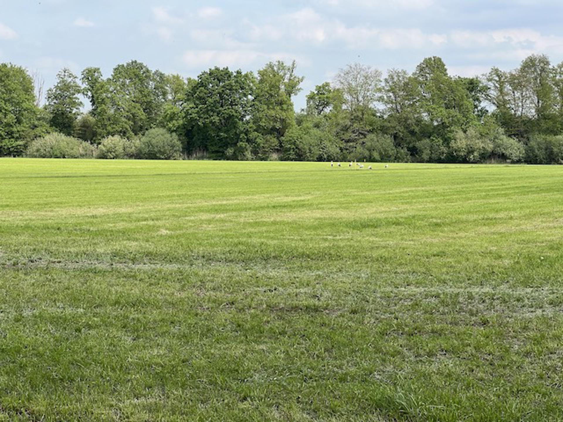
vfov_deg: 19.1
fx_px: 1252
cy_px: 211
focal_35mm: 77
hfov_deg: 25.3
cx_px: 282
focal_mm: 9
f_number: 2.8
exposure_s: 1/547
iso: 32
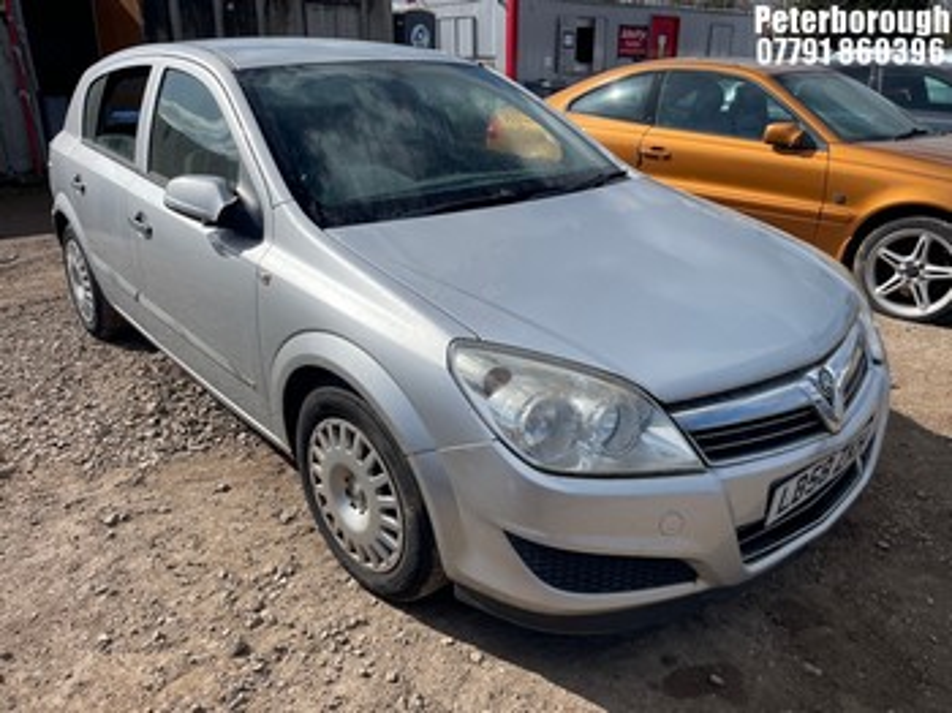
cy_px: 356
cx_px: 476
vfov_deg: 53.0
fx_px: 715
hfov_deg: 67.3
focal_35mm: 26
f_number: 1.6
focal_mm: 4.2
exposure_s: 1/4831
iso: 32
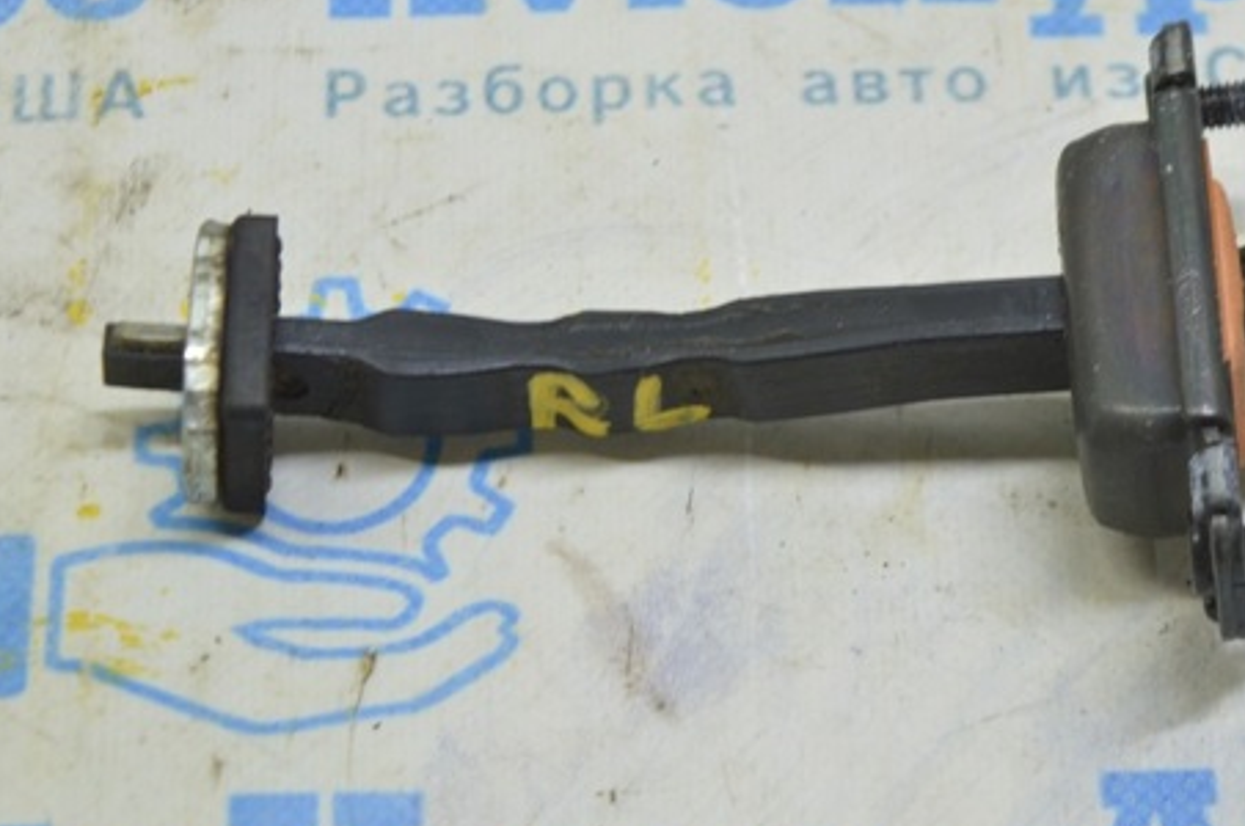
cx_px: 716
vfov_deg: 11.7
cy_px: 307
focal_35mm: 117
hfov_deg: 17.6
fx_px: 4030
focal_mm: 55
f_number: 5.6
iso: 400
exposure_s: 1/20
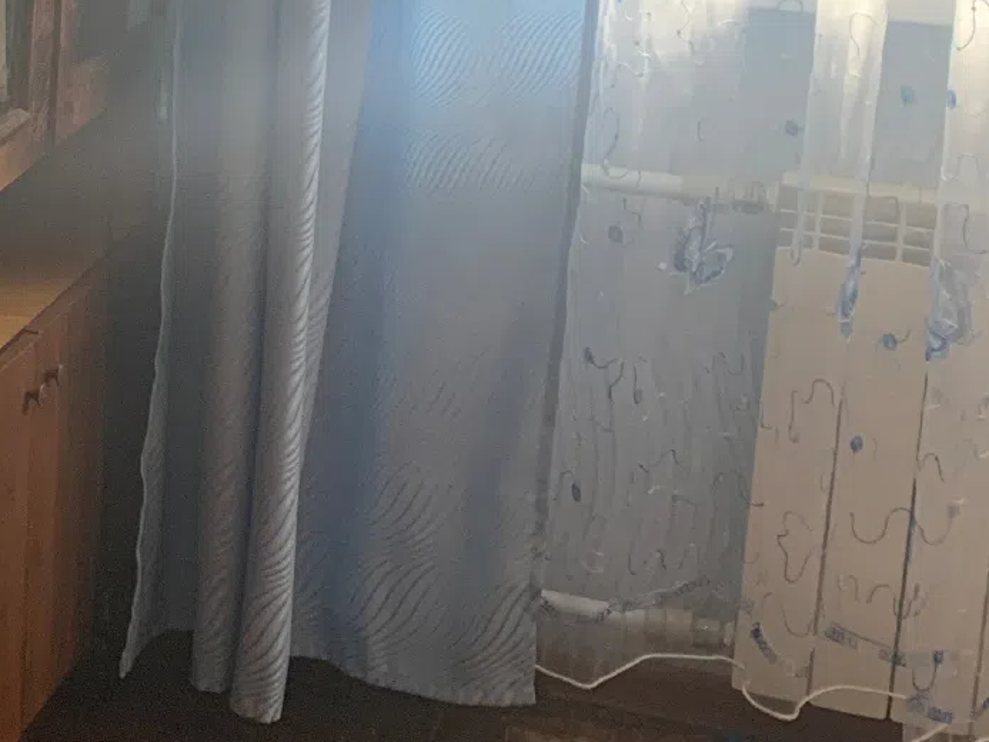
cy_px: -19
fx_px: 2572
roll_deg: -1.8
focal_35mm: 90
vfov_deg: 16.1
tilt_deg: -9.9
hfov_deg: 20.3
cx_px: -213
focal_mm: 4.25
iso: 100
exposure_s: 1/60
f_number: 1.8
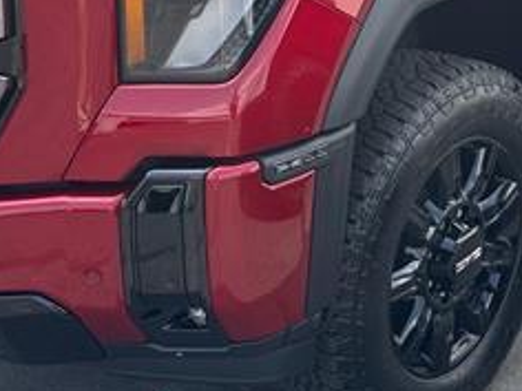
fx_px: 980
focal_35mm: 65
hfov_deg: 29.8
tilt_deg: -15.4
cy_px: 49
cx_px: 276
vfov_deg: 22.1
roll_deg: +1.1
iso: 100
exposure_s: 1/1493
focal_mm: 6.76
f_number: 1.78
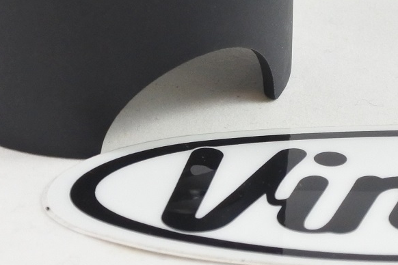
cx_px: 166
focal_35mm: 157
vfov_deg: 8.6
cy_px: -105
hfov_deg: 13.1
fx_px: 1736
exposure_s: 1/125
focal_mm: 17.6
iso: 640
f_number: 4.5
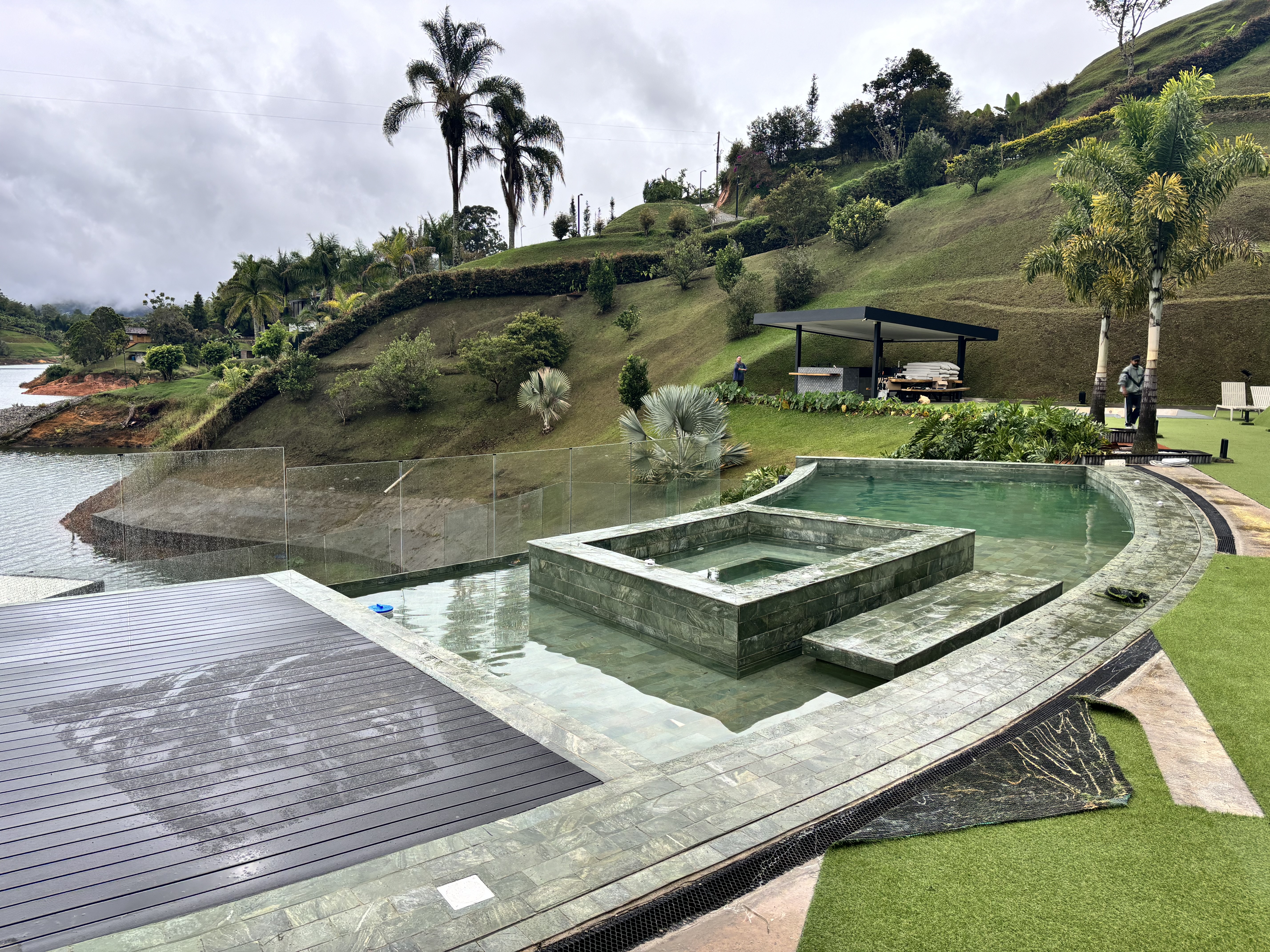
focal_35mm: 26
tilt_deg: -7.4
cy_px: 476
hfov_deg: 67.3
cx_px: 635
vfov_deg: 53.1
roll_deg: +0.7
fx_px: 954
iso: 50
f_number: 1.6
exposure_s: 1/641
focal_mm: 5.96
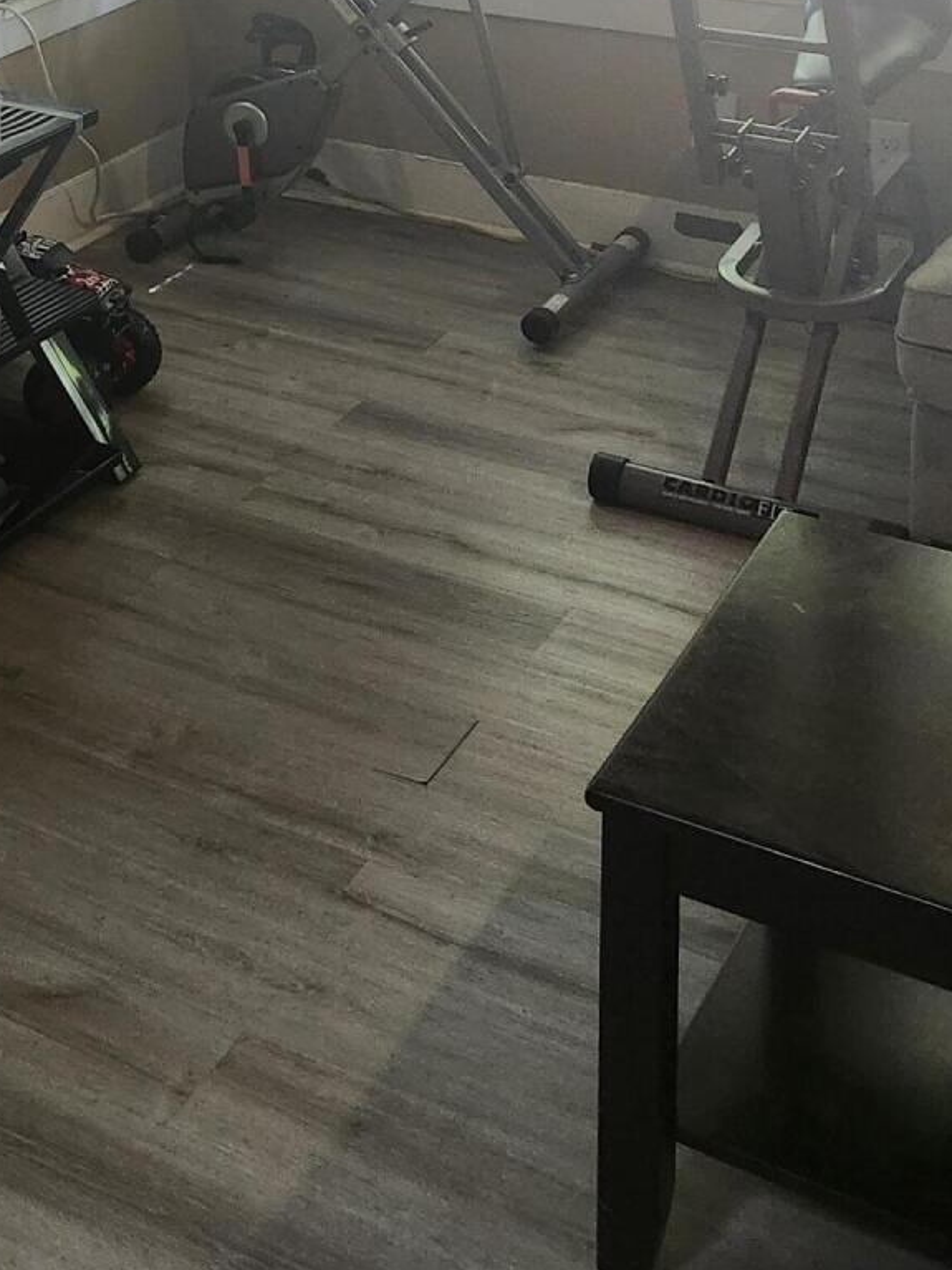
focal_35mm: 60
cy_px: -301
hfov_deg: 22.1
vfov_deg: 27.7
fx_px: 2201
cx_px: -265
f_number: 1.8
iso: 800
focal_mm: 5.54
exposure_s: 1/120
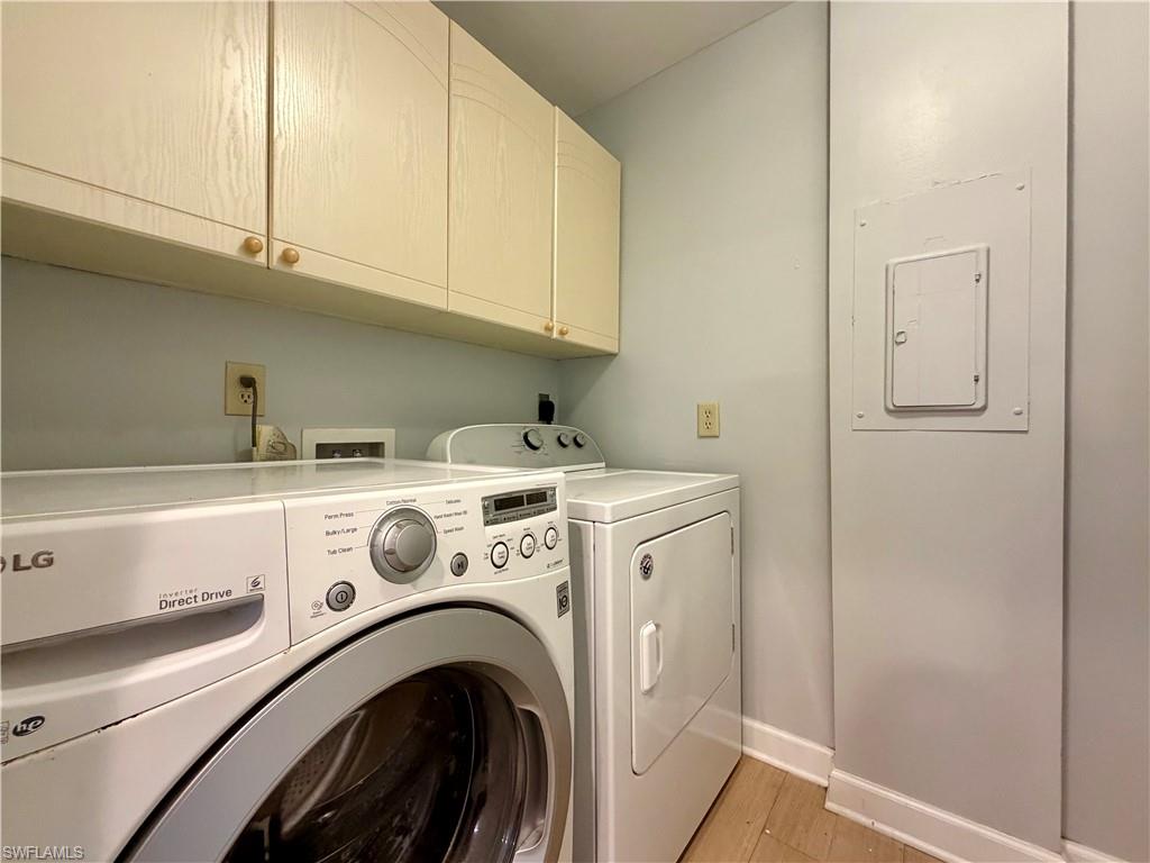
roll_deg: +0.5
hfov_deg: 102.1
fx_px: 465
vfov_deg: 85.7
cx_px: 575
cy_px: 432
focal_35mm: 14
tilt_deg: -0.6
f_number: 2.2
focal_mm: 2.22
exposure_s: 1/60
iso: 320
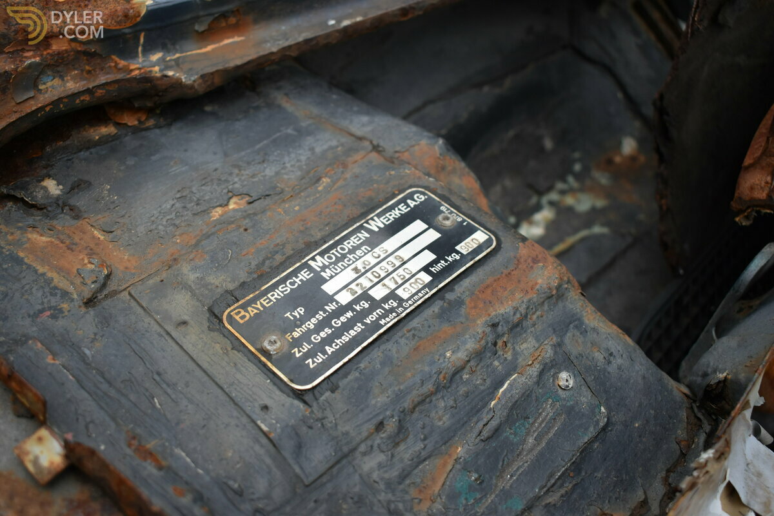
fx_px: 806
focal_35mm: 38
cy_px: 258
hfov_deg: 51.3
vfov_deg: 35.5
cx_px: 387
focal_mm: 25
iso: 400
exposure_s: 1/250
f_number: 5
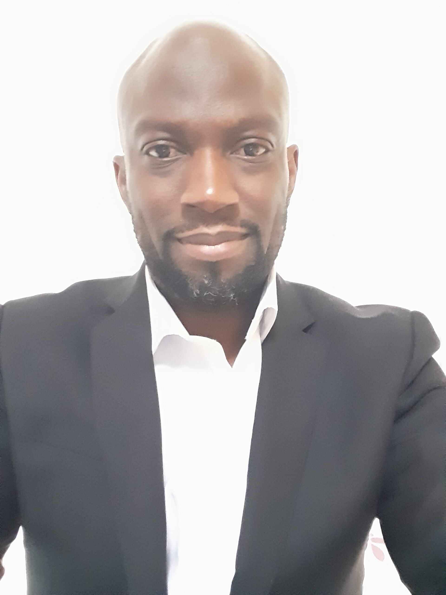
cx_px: 223
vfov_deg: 58.4
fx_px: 533
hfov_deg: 45.4
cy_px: 298
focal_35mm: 31
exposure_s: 1/8
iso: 1250
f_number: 2
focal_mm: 2.61
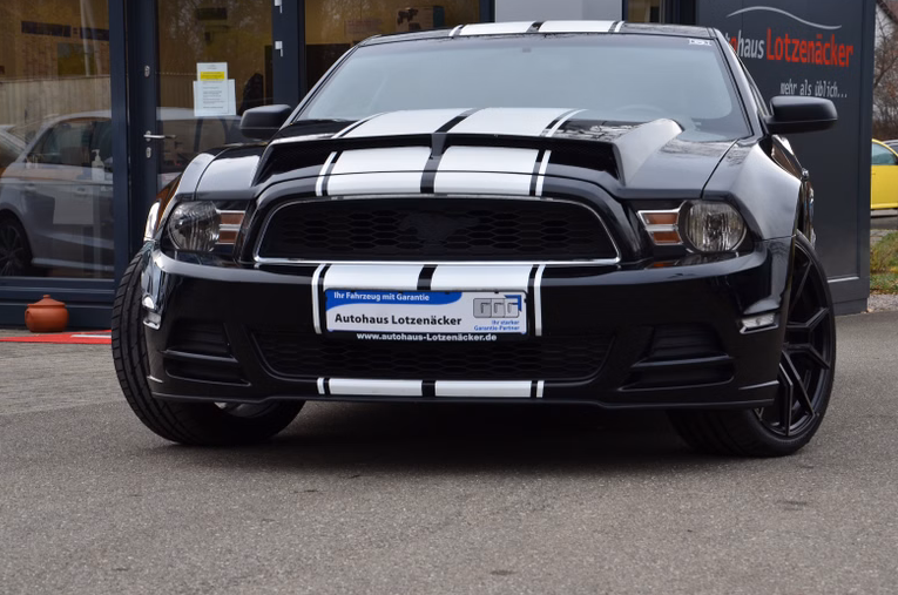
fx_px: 2266
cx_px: 447
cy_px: 296
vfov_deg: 15.0
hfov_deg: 22.4
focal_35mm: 91
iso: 320
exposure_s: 1/60
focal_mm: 58
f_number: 10
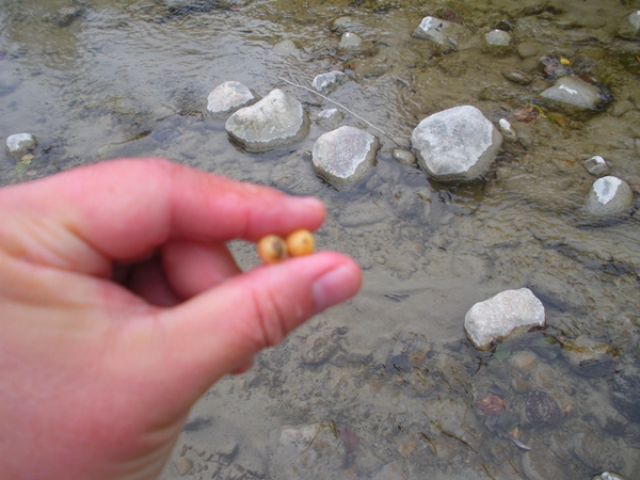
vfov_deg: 39.7
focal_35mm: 36
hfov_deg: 51.4
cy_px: 240
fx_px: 666
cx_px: 320
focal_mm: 6.3
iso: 80
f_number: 3.5
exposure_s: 1/118
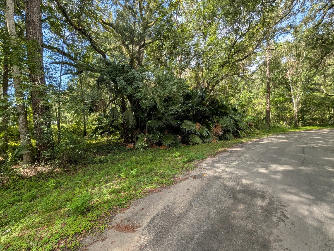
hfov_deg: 106.2
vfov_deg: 89.9
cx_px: 168
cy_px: 121
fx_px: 125
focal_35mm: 13
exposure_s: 1/750
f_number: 1.7
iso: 43
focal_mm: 2.02
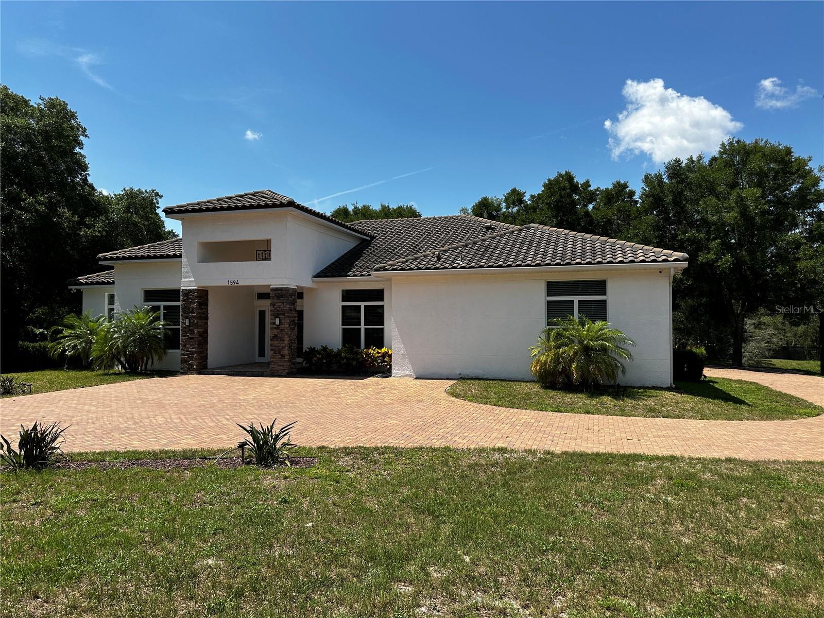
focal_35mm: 24
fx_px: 571
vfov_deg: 56.8
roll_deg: +0.0
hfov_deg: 71.6
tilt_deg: +1.4
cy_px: 309
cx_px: 412
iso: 80
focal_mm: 6.86
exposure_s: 1/4016
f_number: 1.78
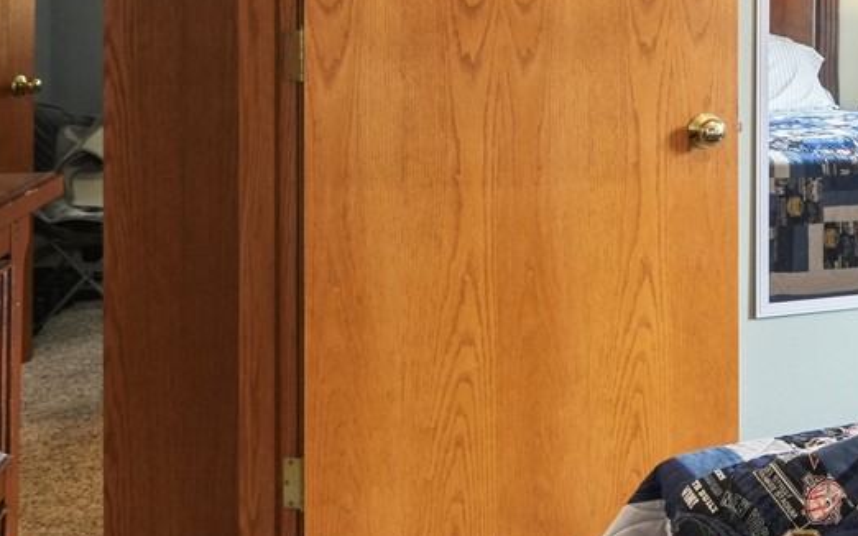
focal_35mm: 53
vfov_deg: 23.5
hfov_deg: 31.7
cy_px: 16
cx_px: 1038
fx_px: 1239
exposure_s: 1/8
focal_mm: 16
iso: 400
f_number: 10
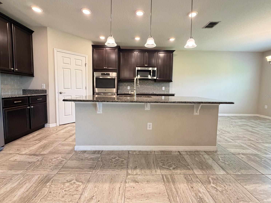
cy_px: 96
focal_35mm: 15
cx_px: 137
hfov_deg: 98.2
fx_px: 117
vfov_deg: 81.7
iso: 400
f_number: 2.2
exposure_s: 1/60
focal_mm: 2.22
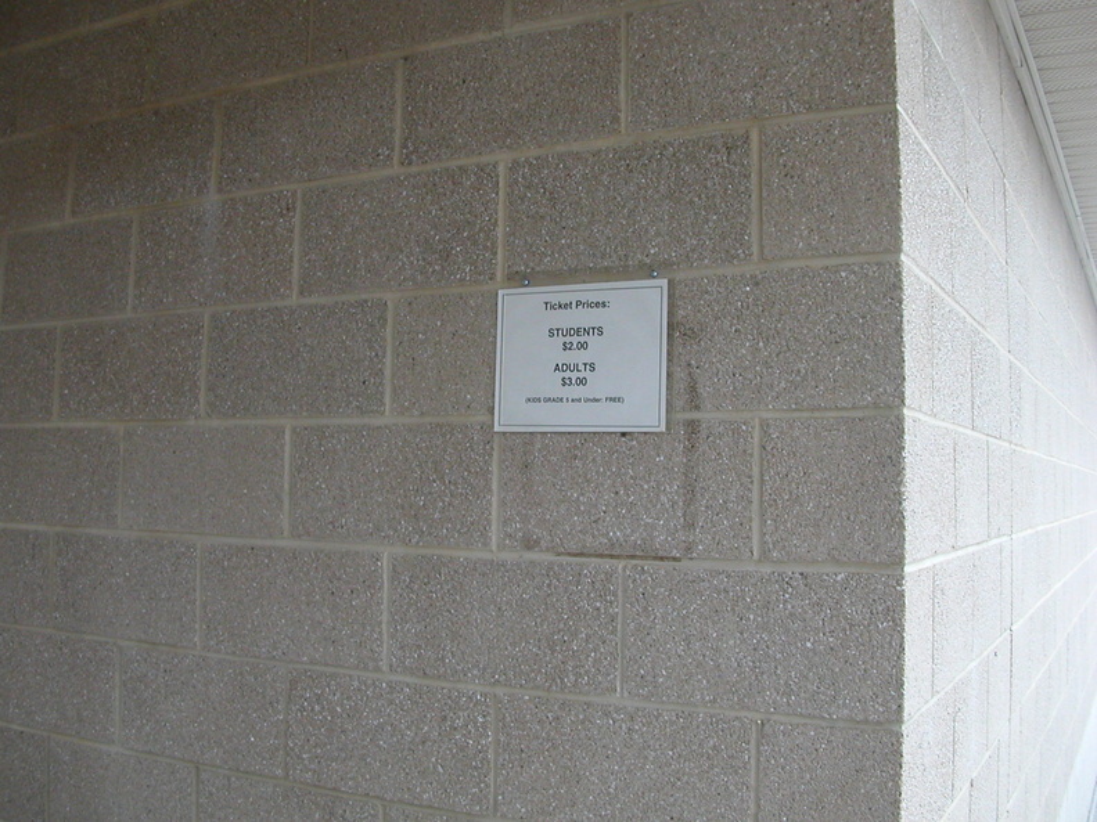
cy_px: 411
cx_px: 548
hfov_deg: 50.1
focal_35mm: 37
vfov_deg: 38.7
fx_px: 1173
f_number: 2.7
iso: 100
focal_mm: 5.6
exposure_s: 1/53.2
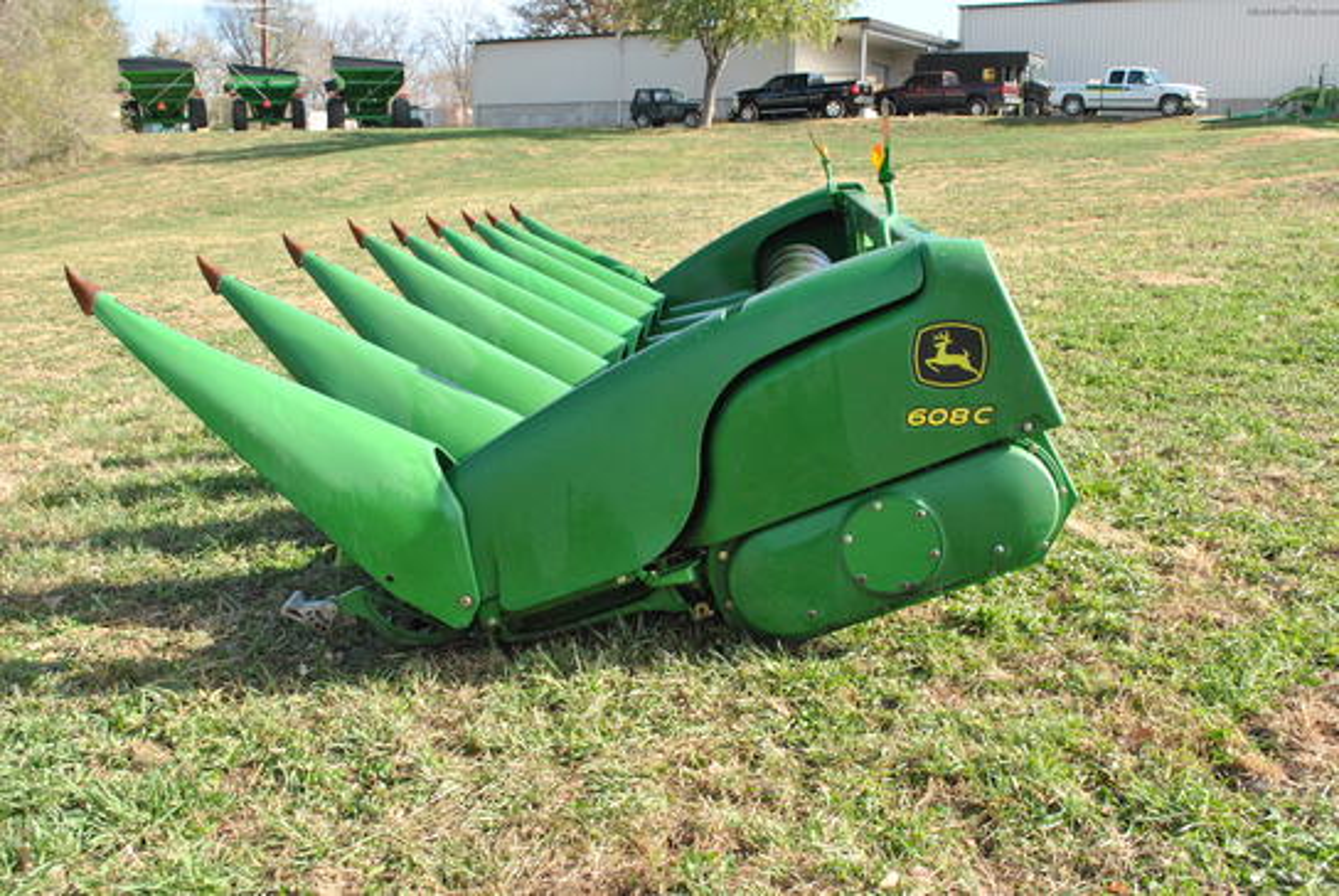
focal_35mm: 36
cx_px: 670
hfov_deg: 53.1
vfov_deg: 37.0
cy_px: 448
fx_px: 1340
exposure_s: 1/640
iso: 800
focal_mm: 24
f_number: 8
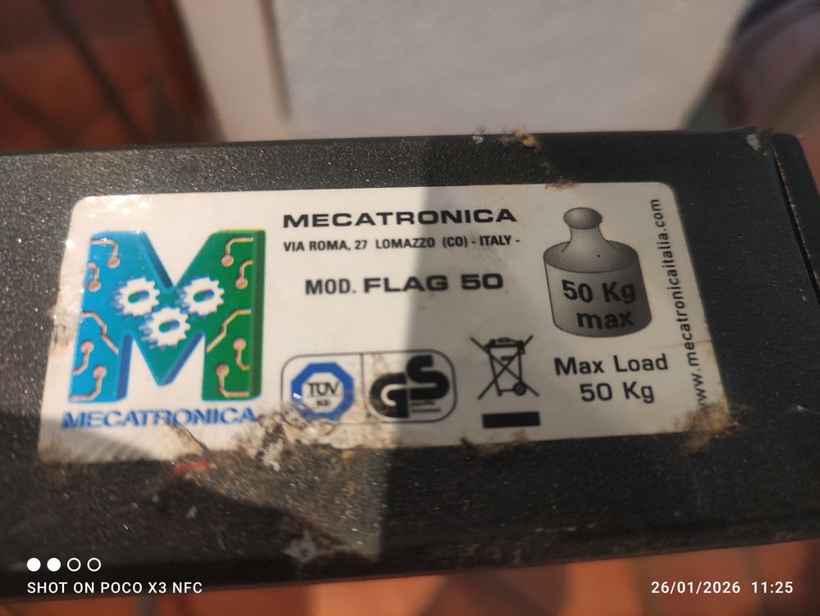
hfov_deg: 69.4
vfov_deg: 54.9
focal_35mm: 25
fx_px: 592
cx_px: 410
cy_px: 308
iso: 913
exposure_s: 1/33
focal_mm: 5.43
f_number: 1.89
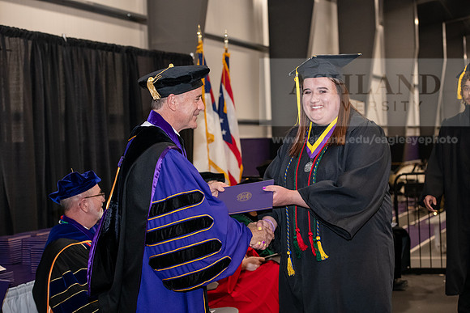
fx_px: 914
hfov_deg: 28.8
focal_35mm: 70
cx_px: 235
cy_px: 156
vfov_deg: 19.5
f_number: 5
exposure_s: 1/200
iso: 2500
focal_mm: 70
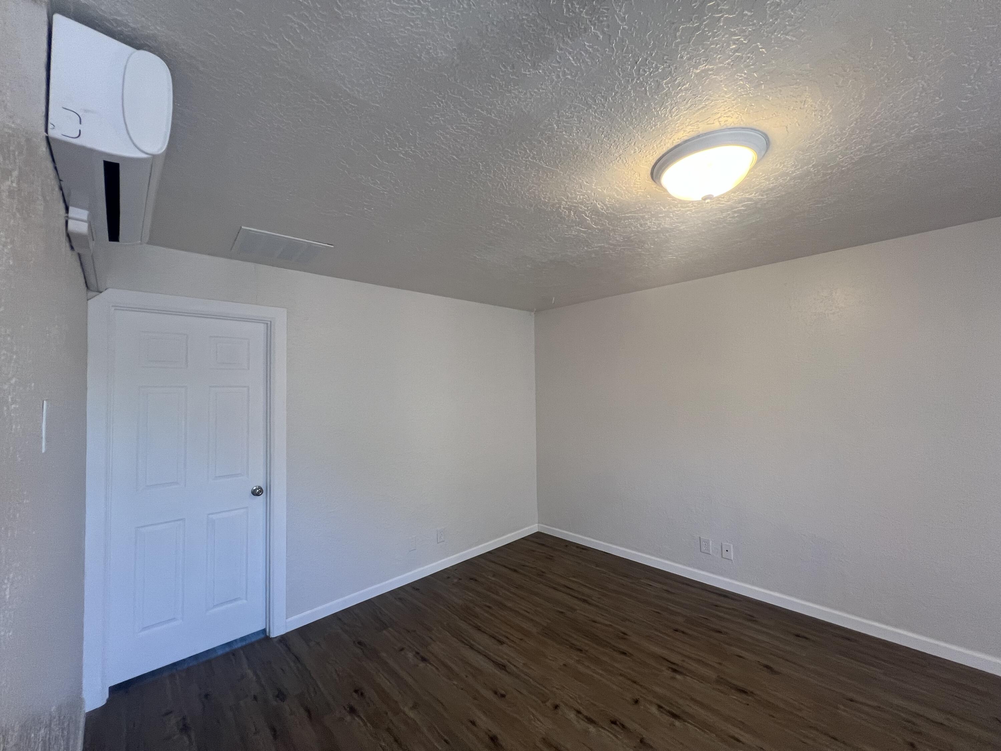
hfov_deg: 106.2
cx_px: 500
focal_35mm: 13
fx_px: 376
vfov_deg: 89.9
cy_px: 376
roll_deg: +0.6
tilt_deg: +1.9
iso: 125
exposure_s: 1/120
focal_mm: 1.57
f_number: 1.8
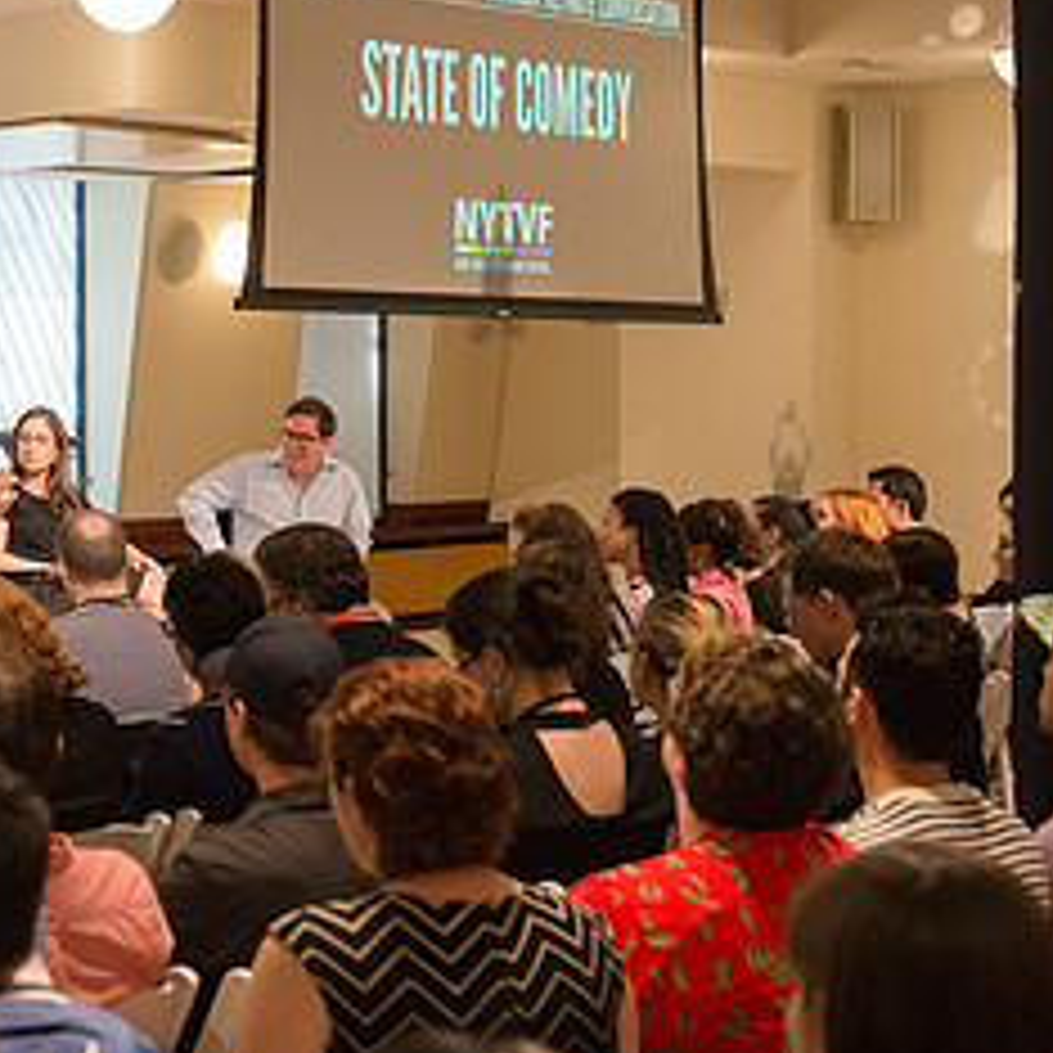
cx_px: -86
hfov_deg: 21.7
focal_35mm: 76
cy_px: 479
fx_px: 2616
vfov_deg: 22.8
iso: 2500
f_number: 4
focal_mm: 36
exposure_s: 1/200
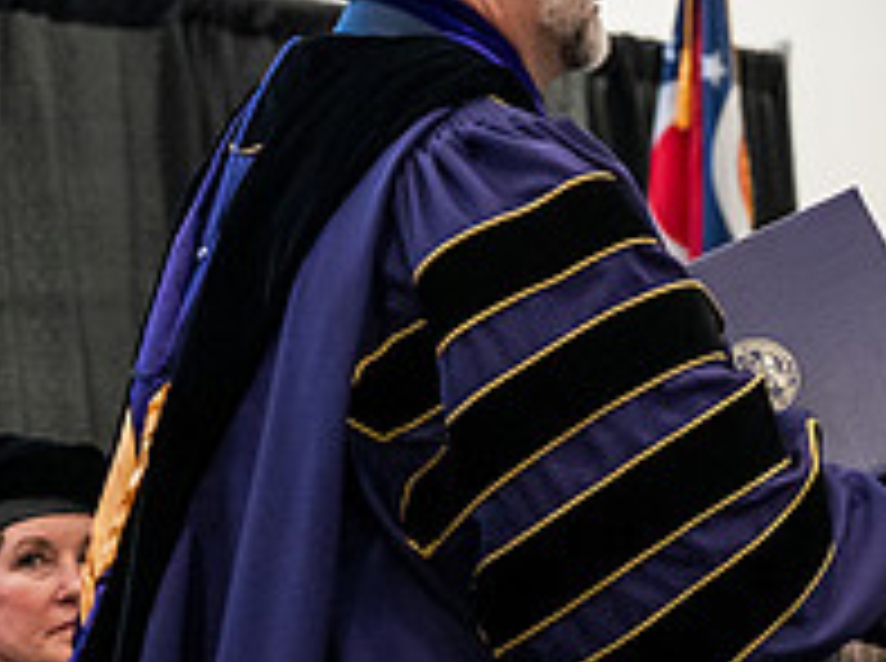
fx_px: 6234
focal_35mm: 244
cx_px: 864
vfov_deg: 6.1
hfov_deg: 8.1
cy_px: 385
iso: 6400
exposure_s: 1/250
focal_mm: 86
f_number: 5
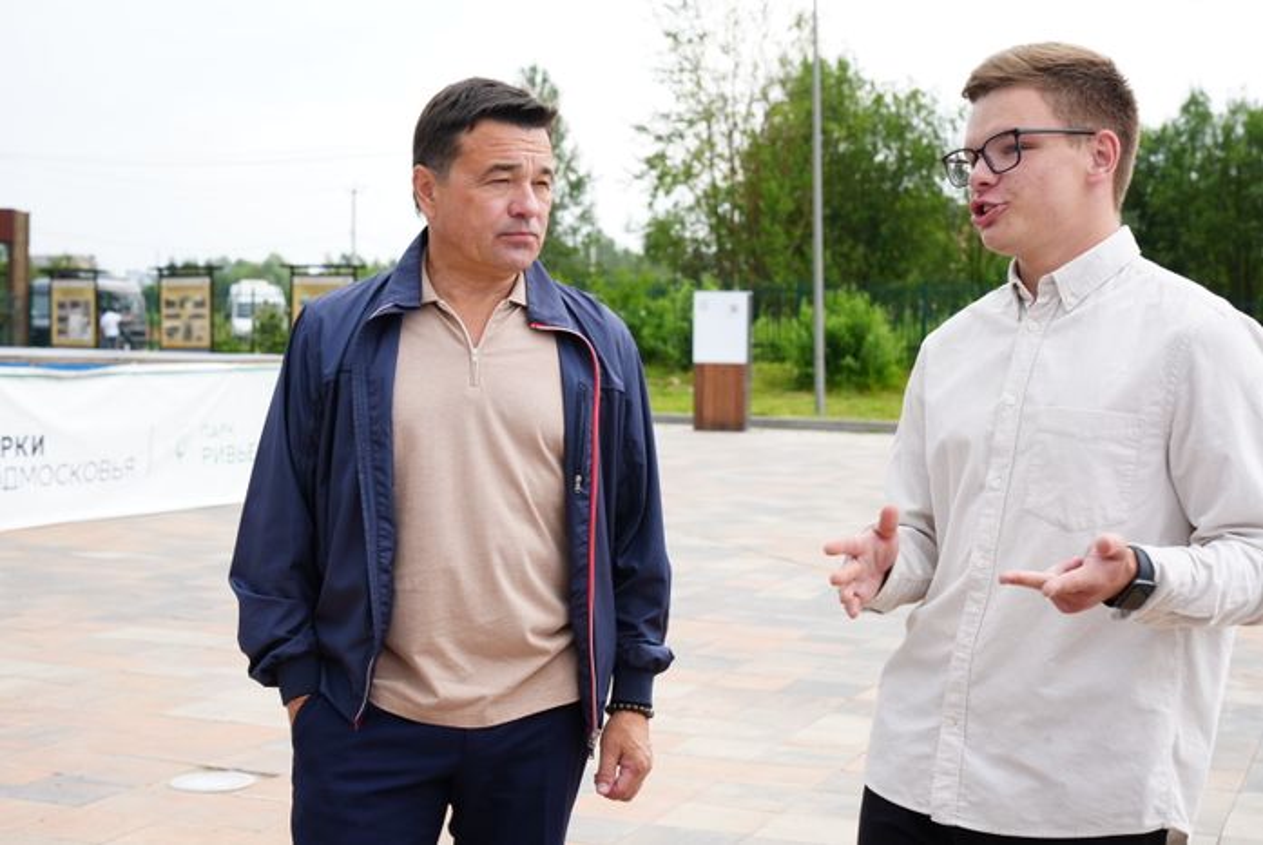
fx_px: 1931
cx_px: 632
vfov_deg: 24.7
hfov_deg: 36.2
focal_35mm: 55
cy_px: 422
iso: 500
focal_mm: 55
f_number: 6.3
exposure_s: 1/400
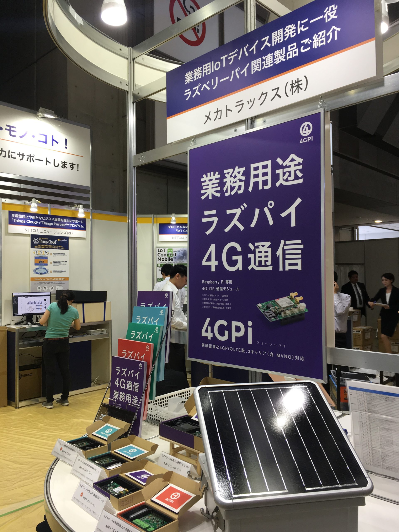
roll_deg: +1.4
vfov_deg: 61.7
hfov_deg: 48.2
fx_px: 446
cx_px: 200
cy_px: 266
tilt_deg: +0.4
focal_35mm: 29
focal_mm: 4.15
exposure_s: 1/60
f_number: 2.2
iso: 32
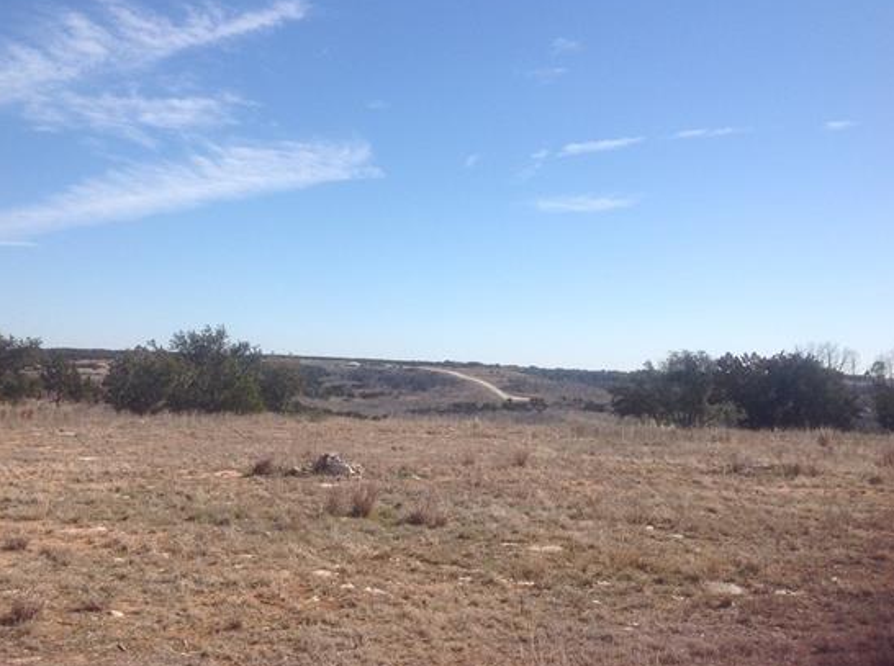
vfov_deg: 35.0
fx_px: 1057
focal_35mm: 41
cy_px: 346
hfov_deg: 45.9
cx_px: 431
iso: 50
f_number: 2.4
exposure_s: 1/2326
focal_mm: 4.28
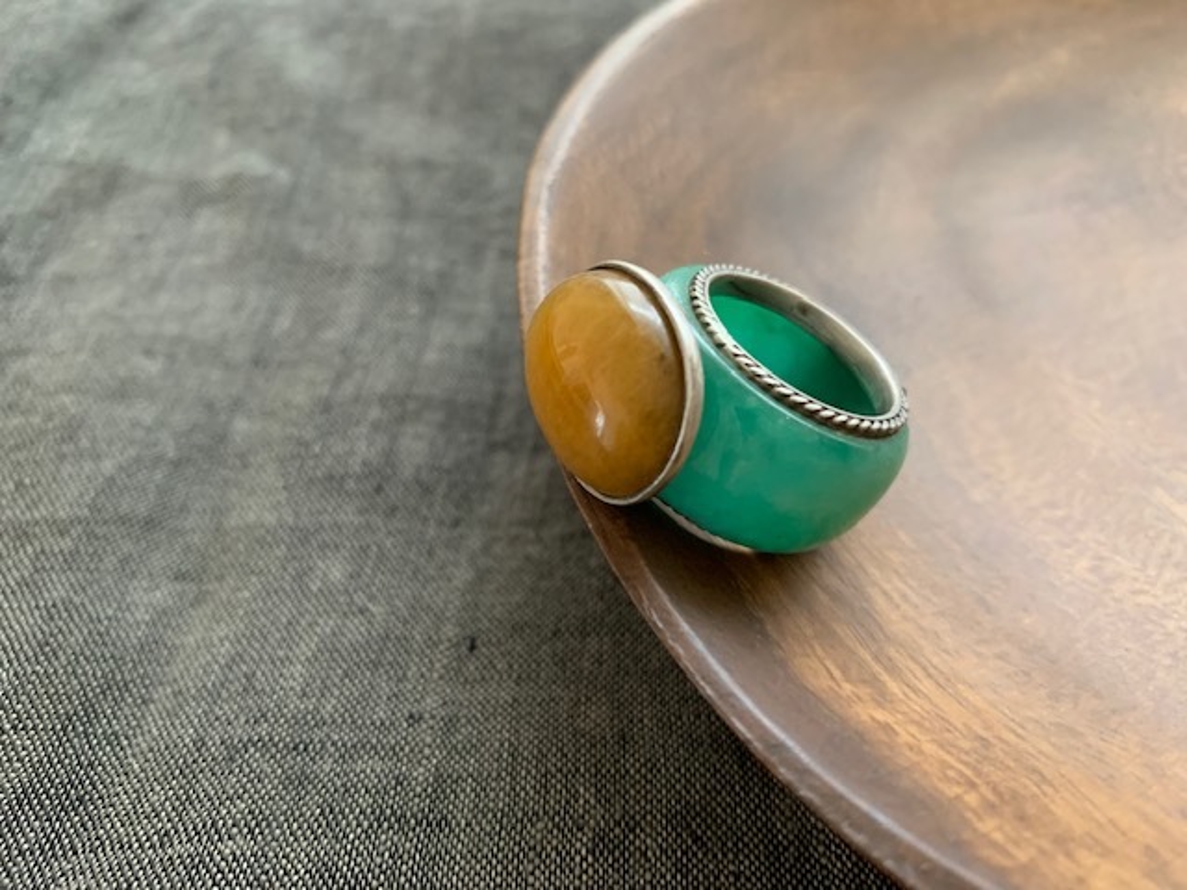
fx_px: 892
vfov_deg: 53.1
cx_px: 594
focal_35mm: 26
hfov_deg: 67.3
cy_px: 445
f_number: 1.8
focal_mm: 4.25
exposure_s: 1/59
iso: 400
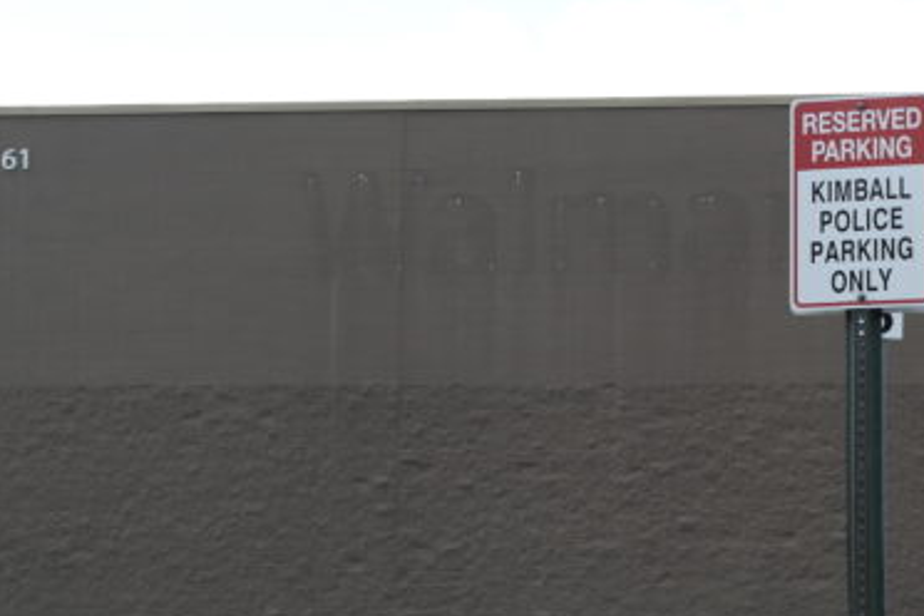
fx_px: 1591
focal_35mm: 62
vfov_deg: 21.6
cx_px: 785
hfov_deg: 31.3
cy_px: 509
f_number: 5.6
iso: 100
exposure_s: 1/200
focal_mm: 20
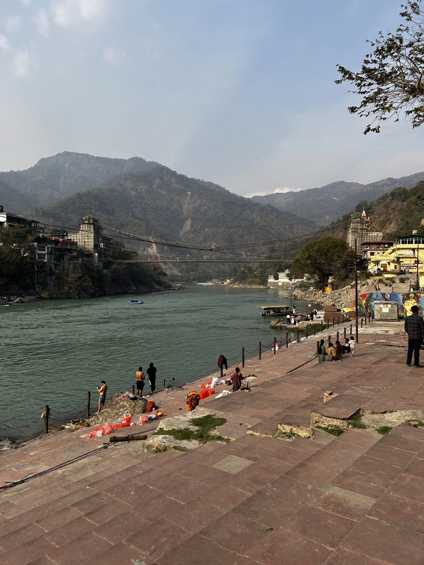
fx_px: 425
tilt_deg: +0.2
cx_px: 212
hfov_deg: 53.1
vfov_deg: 67.3
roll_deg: -0.6
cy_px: 282
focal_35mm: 26
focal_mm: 5.7
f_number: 1.5
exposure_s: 1/2762
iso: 50
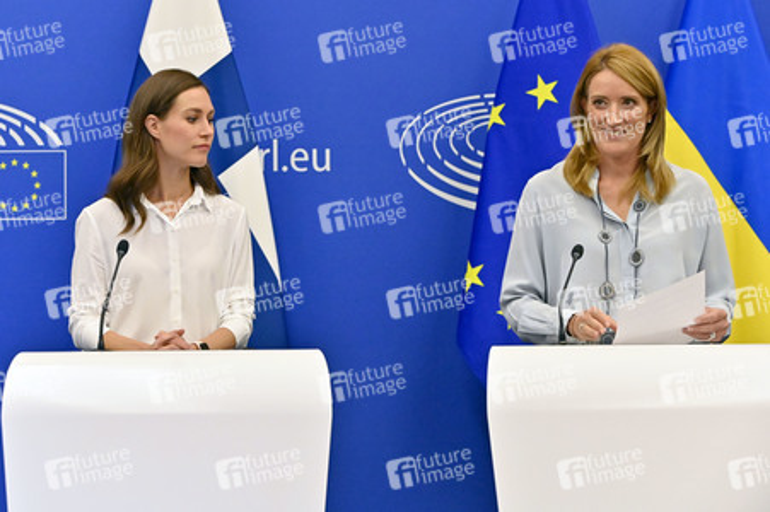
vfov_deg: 15.9
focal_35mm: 86
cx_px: 385
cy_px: 256
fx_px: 1838
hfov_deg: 23.7
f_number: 5
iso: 8000
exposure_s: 1/640
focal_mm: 86
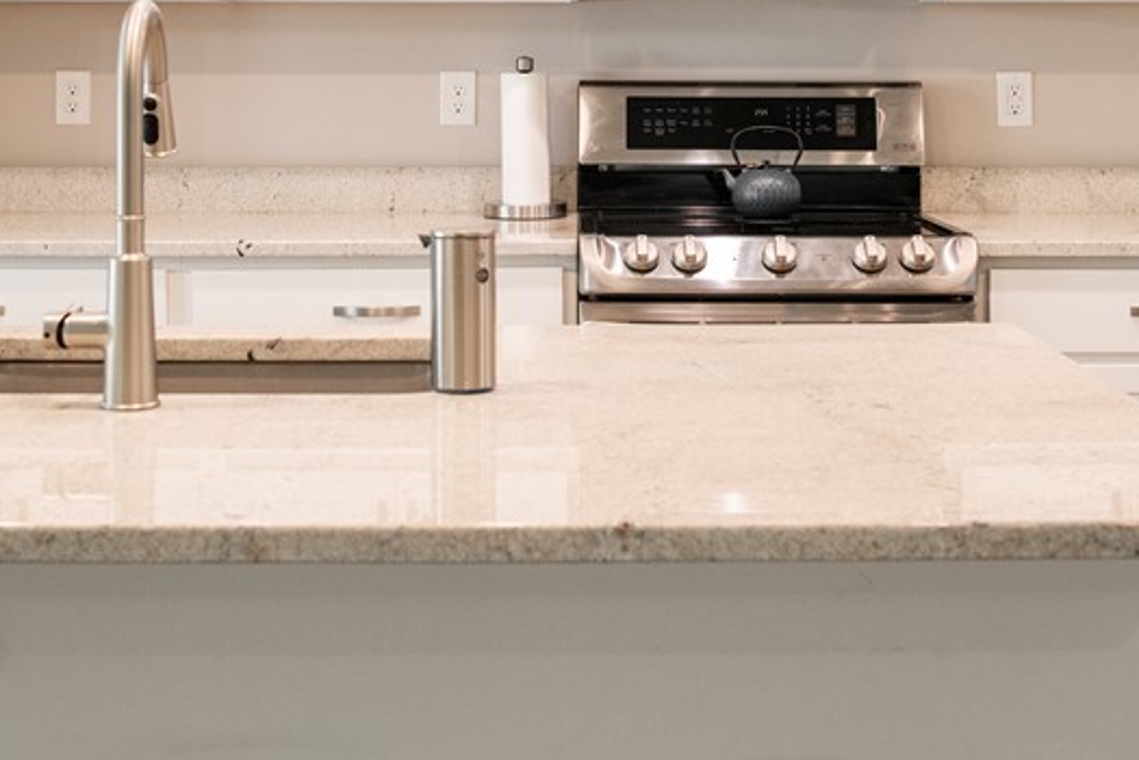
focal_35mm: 62
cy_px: 15
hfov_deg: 32.4
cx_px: 592
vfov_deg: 21.2
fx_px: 1961
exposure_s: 1/60
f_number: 5.6
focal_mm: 30
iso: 1250
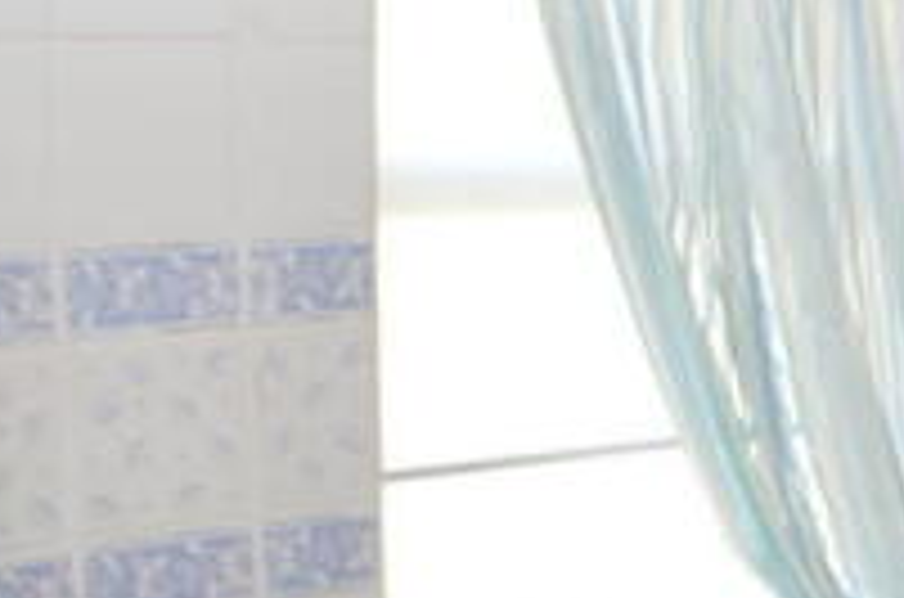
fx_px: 2455
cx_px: 1187
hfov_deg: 19.2
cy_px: 643
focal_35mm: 98
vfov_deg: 13.6
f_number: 8
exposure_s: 1/10
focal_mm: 20
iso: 200
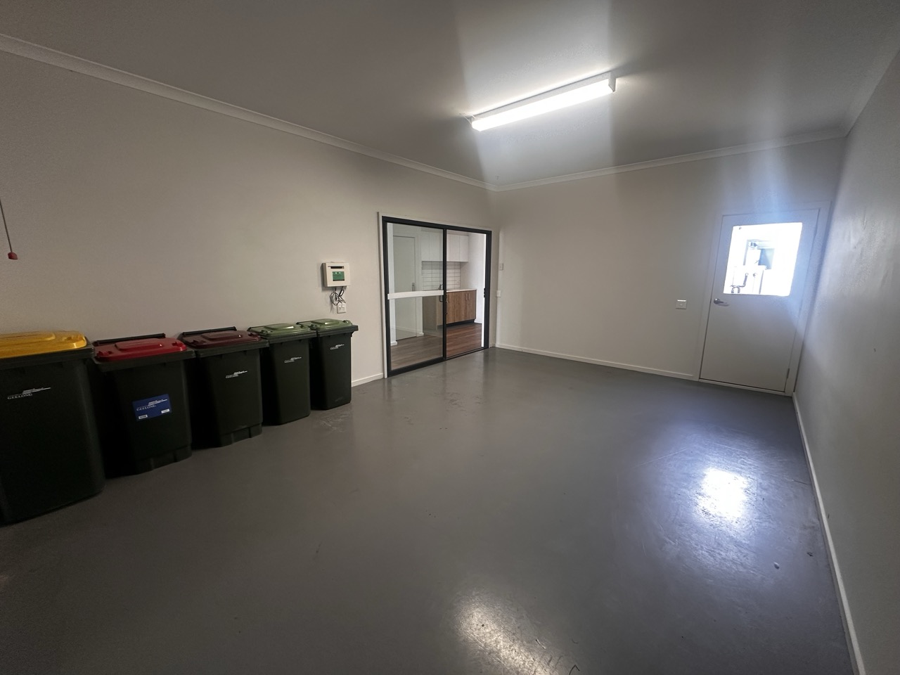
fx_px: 364
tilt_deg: -9.8
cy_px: 338
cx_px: 450
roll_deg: -1.0
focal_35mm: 14
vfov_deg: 85.7
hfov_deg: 102.1
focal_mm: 2.22
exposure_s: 1/50
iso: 160
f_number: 2.2
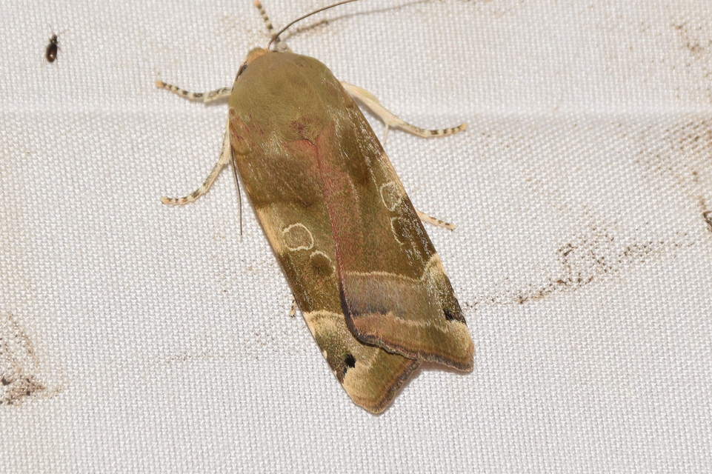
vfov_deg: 6.5
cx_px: 356
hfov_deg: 9.8
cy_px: 237
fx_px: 4152
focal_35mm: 210
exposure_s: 1/160
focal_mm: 140
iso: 100
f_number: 13
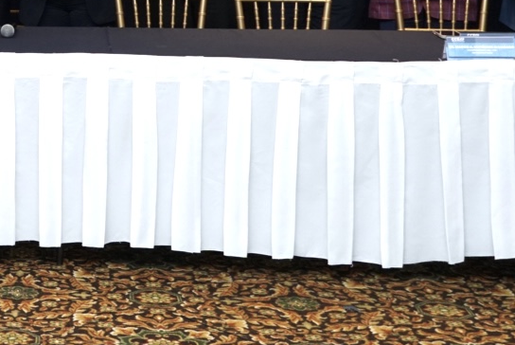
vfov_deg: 13.1
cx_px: -144
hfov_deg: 18.6
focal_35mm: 102
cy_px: -64
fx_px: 1468
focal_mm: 23
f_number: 5.6
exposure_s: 1/80
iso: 800
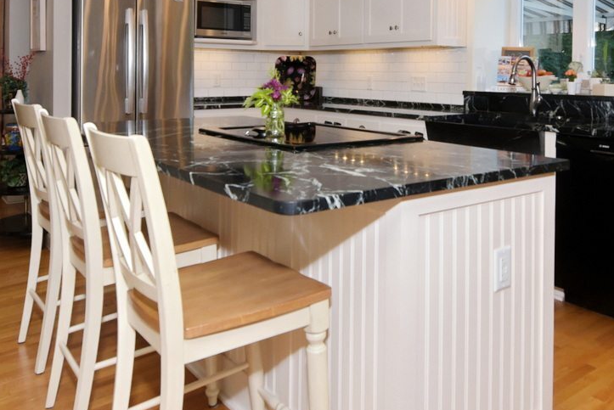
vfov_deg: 41.7
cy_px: 129
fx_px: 529
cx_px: 380
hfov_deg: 59.6
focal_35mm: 31
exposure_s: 1/125
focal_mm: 14
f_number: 7.1
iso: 400
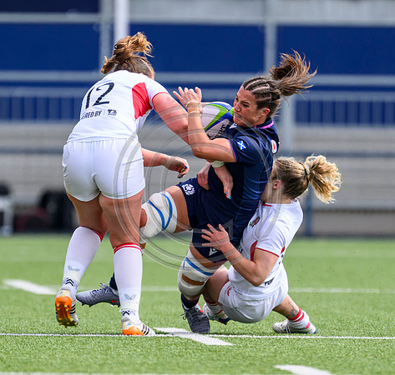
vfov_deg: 1.5
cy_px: 192
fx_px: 14665
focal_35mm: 1164
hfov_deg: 1.5
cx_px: 241
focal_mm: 560
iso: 500
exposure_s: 1/2000
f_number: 4
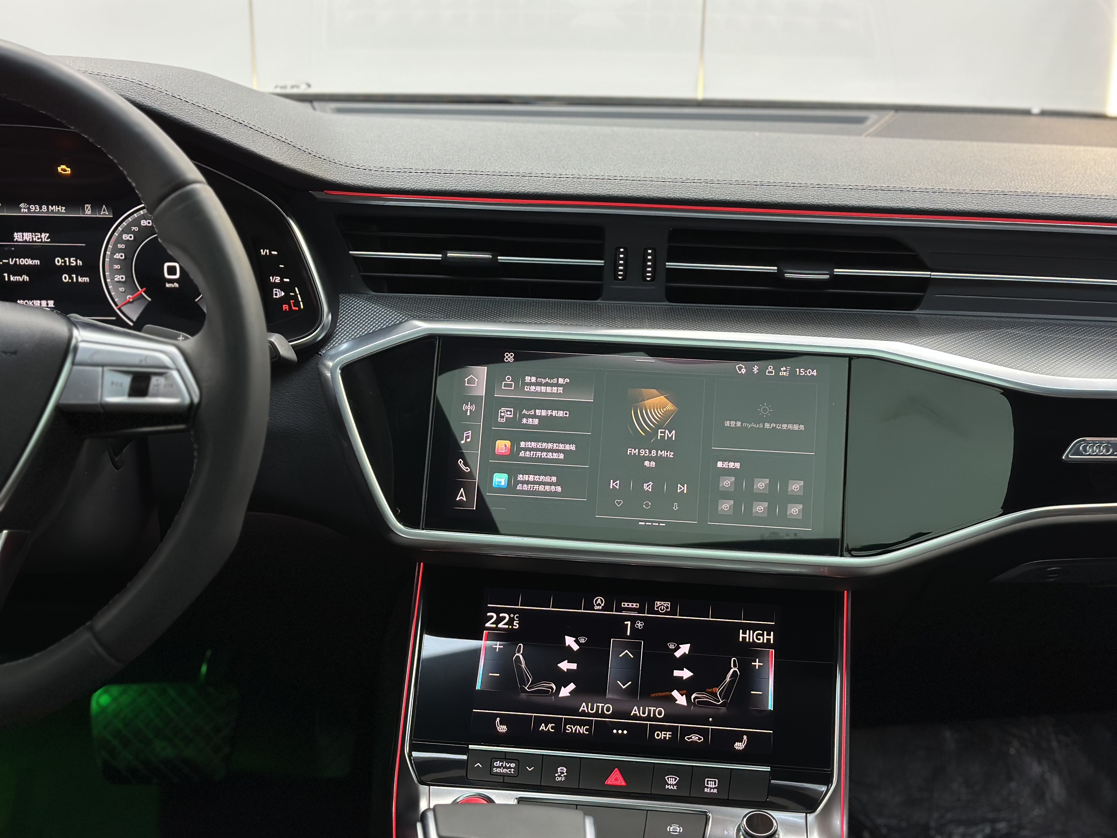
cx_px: 558
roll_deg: -1.4
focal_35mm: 48
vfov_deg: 30.3
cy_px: 419
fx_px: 1549
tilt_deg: -16.8
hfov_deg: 39.7
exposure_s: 1/51
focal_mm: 6.86
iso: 160
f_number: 1.78
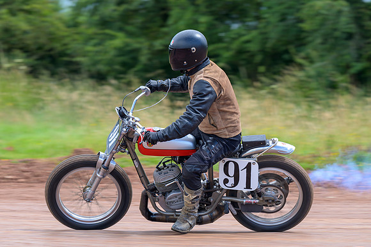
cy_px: 132
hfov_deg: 9.3
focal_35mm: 222
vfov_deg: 6.2
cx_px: 169
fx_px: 2287
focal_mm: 135
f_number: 4
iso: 72
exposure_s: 1/200
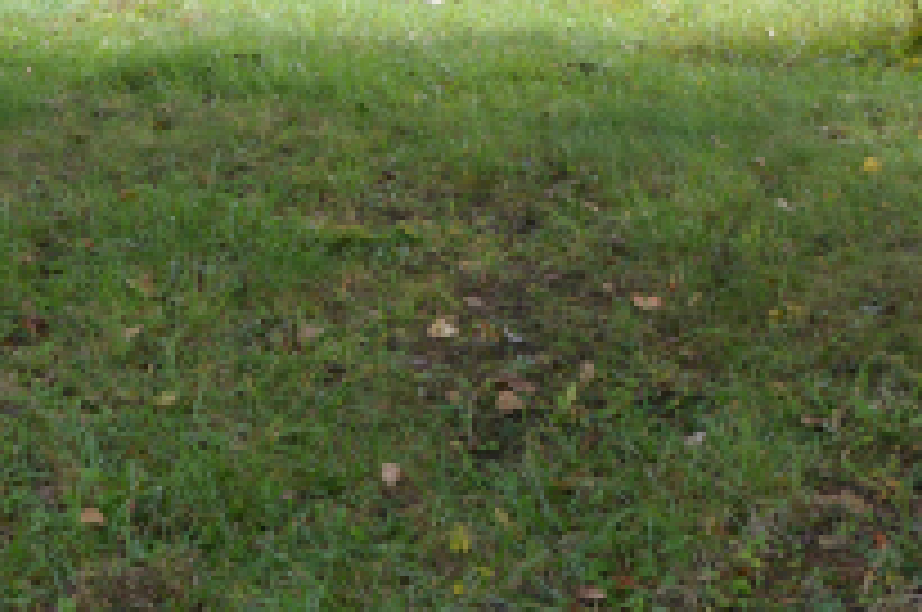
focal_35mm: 121
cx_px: -148
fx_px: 3094
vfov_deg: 11.2
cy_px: 32
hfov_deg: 16.3
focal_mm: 22
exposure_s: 1/200
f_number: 6.3
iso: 200
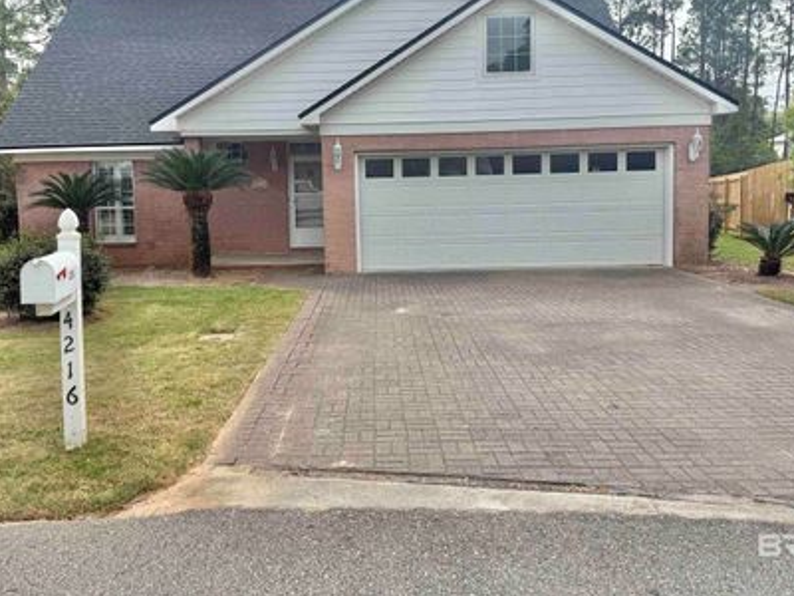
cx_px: 365
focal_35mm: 30
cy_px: 229
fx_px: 688
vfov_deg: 46.4
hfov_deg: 59.9
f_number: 1.78
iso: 100
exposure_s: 1/6711
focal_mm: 6.76
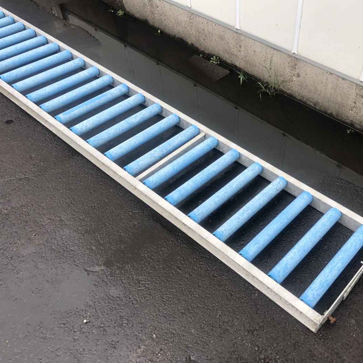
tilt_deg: -43.7
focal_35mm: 34
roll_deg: +1.0
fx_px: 403
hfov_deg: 47.8
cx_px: 236
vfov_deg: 48.4
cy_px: 184
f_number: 1.8
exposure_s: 1/198
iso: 20
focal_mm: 4
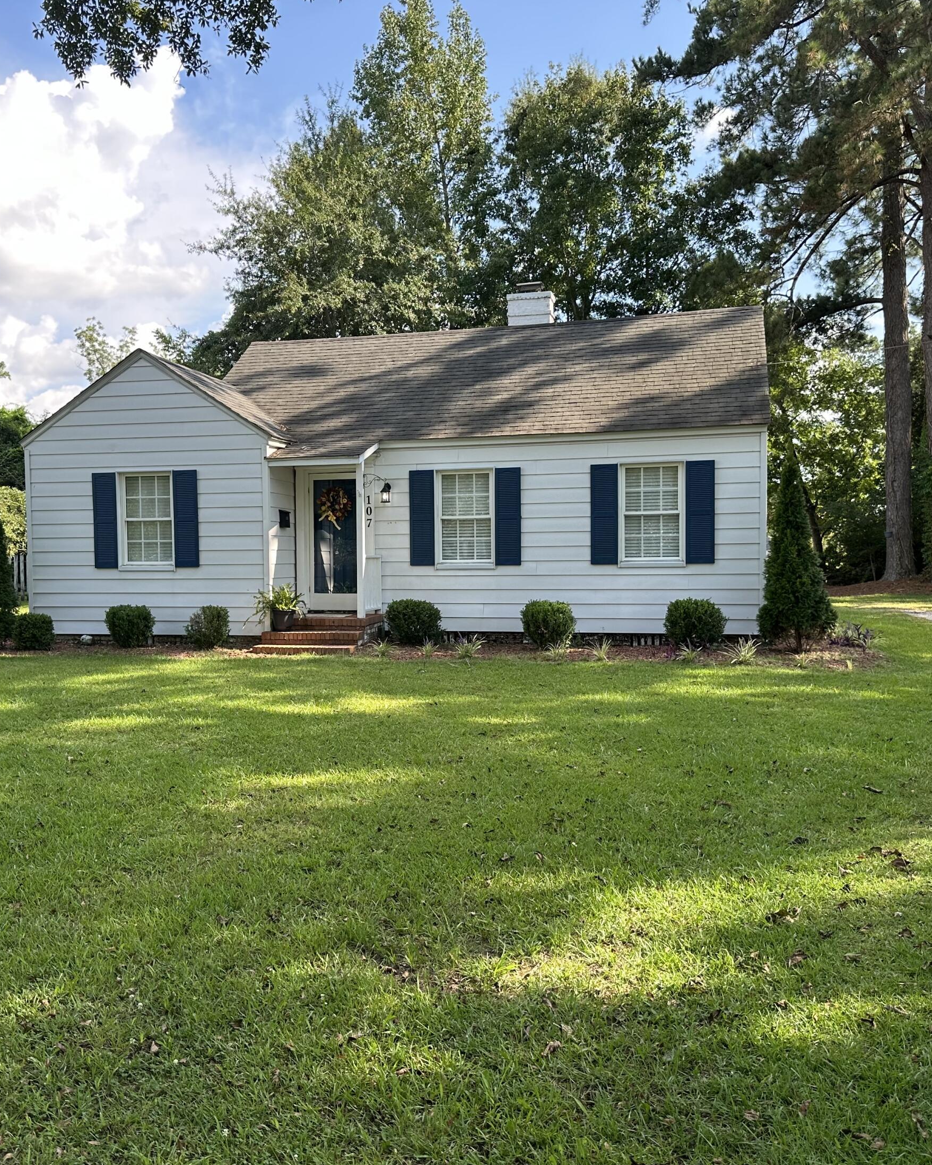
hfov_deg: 45.7
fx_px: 1103
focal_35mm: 32
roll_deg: +0.3
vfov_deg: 55.7
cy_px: 594
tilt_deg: -1.9
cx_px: 414
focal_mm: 6.86
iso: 80
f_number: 1.78
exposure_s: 1/756
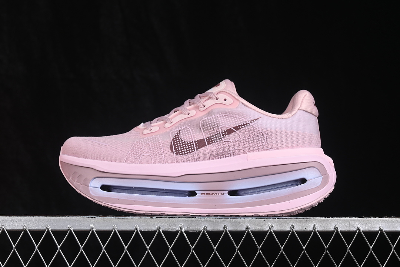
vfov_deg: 18.2
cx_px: 200
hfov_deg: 27.0
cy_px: 134
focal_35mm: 75
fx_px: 833
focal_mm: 50
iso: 160
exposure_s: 1/80
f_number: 8
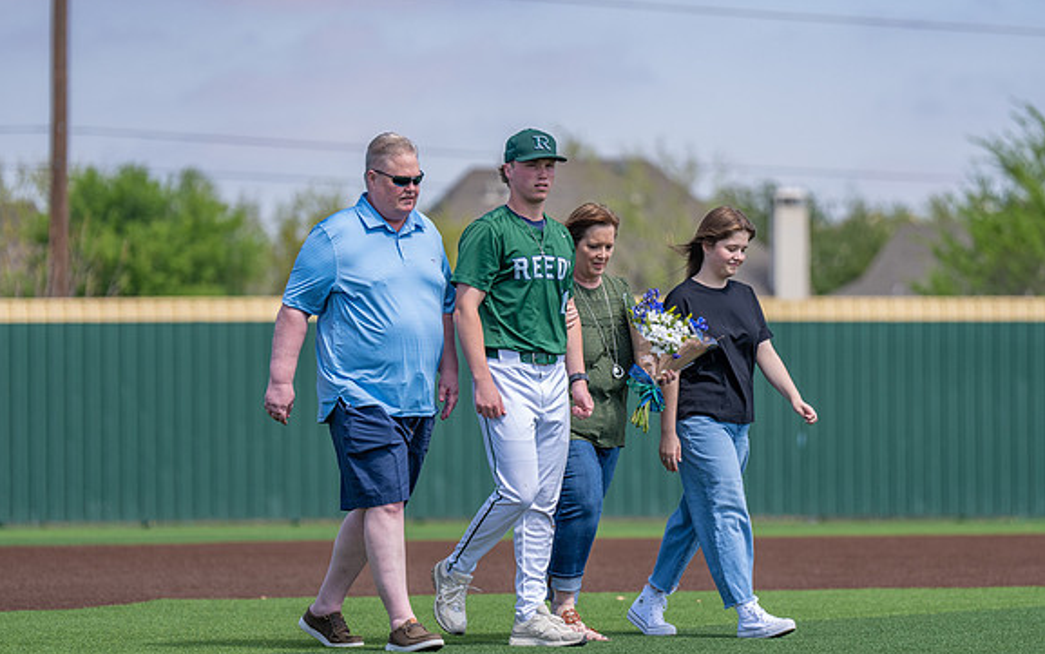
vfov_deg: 6.8
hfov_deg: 10.9
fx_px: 5470
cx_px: 539
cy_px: 371
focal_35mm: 192
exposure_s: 1/1250
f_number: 2.8
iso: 100
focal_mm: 149
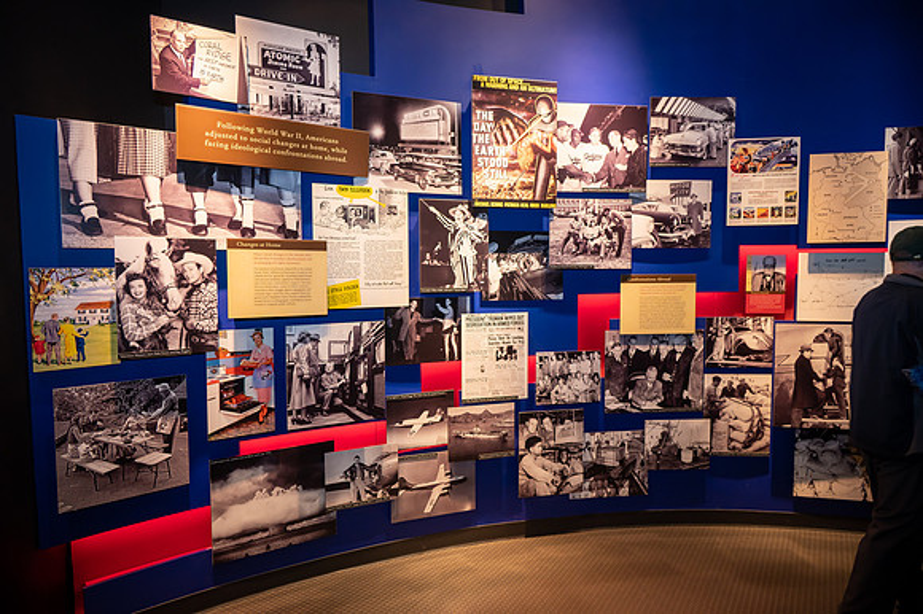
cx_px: 462
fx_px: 615
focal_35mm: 24
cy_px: 307
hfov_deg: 73.8
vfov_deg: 53.1
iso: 1000
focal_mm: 24
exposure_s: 1/30
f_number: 5
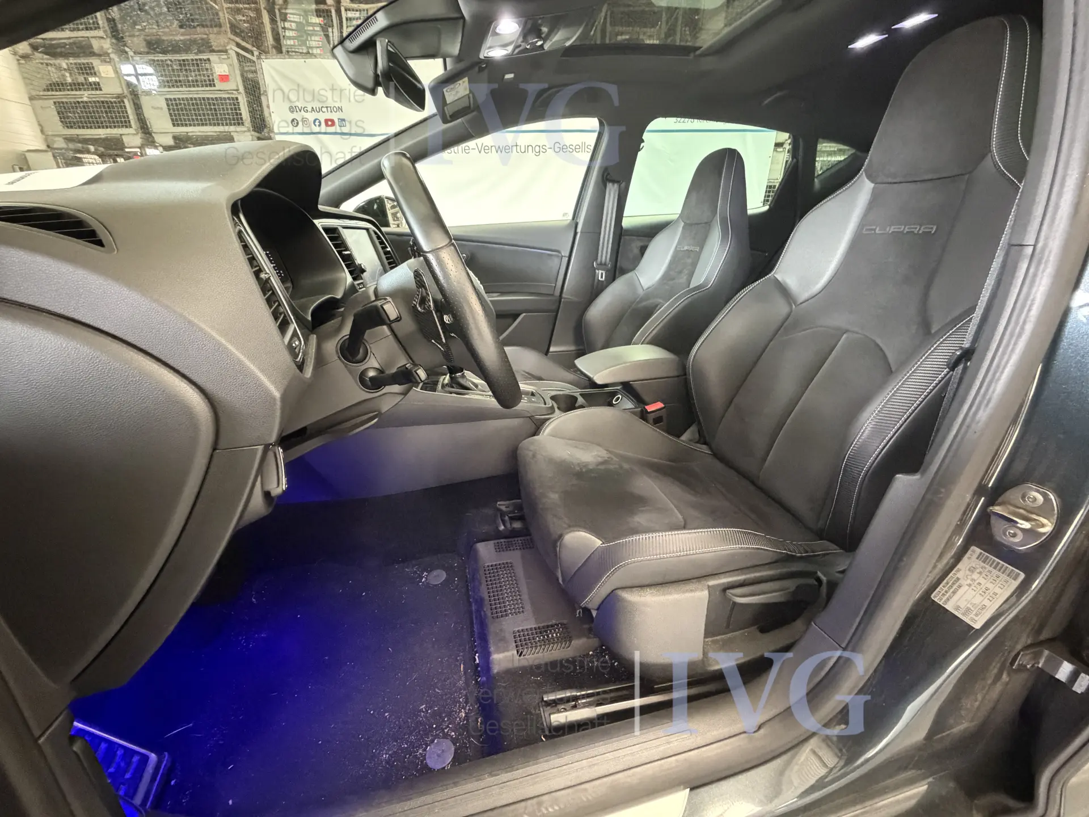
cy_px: 408
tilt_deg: -21.4
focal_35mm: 14
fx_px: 440
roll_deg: -0.2
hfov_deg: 102.1
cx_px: 544
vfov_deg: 85.7
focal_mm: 2.22
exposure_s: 1/50
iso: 1250
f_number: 2.2
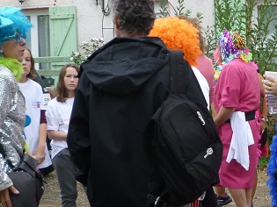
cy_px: 127
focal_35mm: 92
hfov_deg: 20.5
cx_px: 290
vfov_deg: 16.0
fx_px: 736
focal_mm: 5.2
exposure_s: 1/125
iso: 80
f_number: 3.3
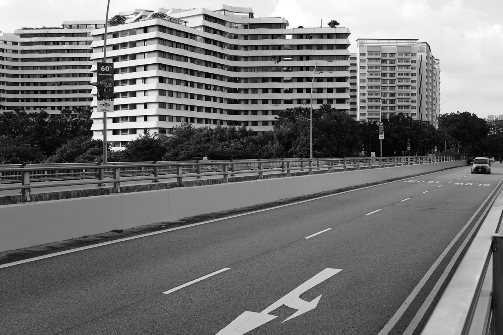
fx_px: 600
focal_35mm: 43
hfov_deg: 45.5
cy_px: 168
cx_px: 252
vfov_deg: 31.2
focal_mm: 43
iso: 100
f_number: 4.5
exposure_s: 1/250
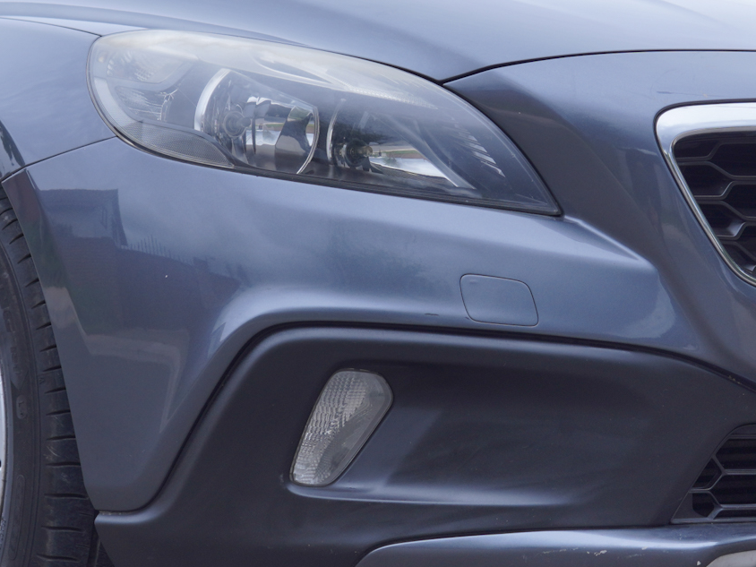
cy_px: 137
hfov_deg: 18.7
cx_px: 505
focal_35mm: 105
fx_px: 2293
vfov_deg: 14.0
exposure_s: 1/250
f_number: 5.6
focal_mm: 30
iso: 100
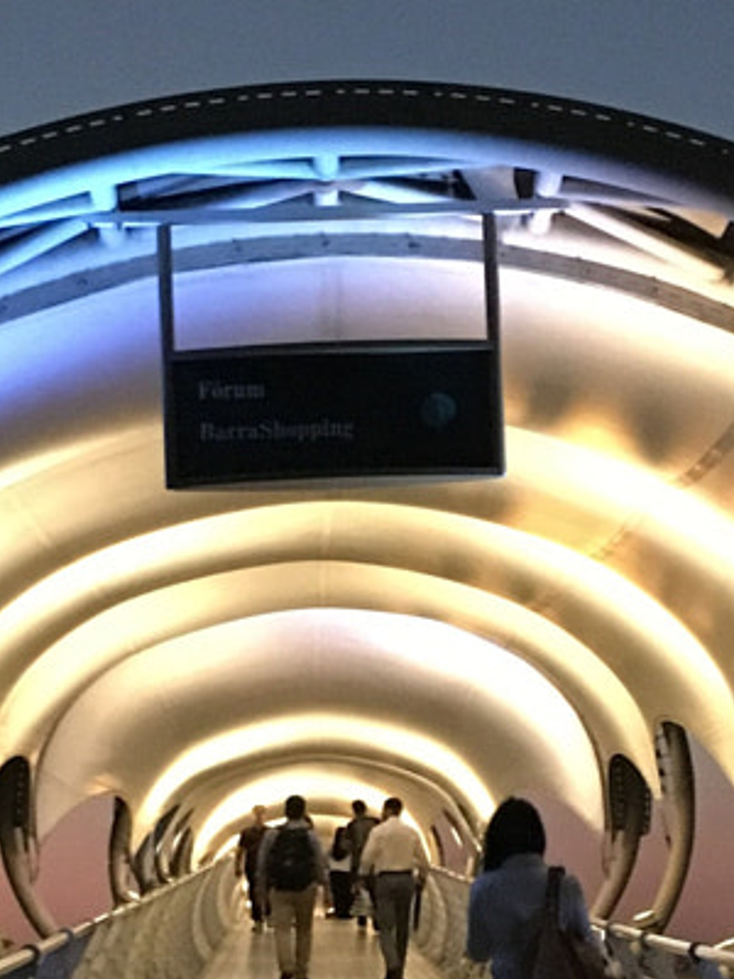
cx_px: 311
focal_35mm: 116
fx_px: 3280
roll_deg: +1.1
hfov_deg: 12.8
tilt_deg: +1.2
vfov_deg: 16.5
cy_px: 1060
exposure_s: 1/15
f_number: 2.2
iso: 500
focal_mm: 4.15
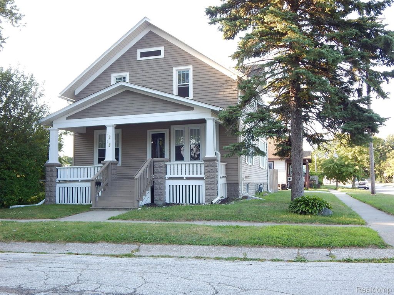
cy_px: 148
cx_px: 197
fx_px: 387
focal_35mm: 34
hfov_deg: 54.0
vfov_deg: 41.8
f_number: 3.3
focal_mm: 6.1
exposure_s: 1/100
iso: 125
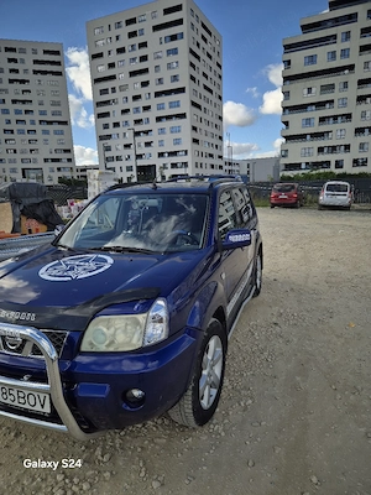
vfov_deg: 73.9
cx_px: 186
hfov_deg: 58.9
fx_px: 329
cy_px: 248
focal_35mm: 23
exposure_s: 1/909
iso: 25
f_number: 1.8
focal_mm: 5.4
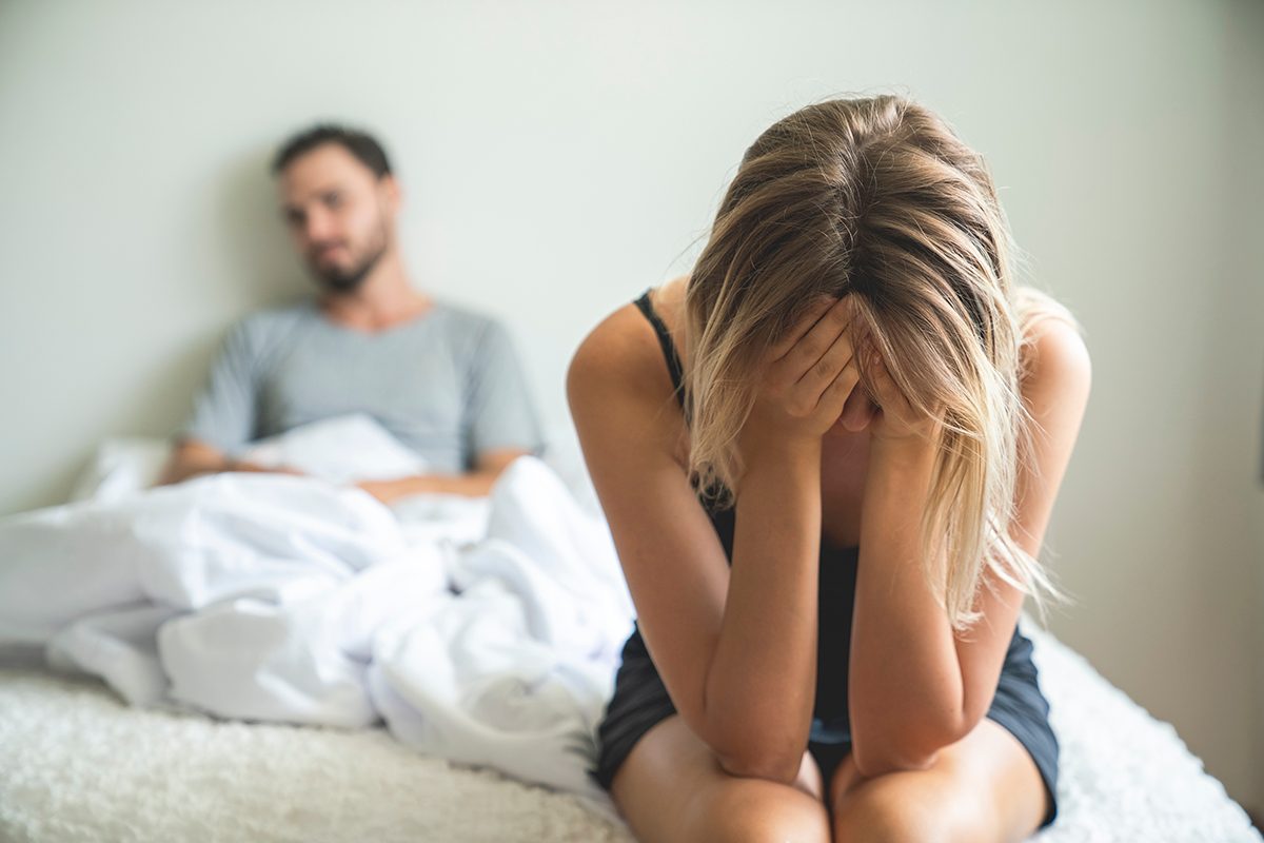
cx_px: 632
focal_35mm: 65
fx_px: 2282
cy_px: 422
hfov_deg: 31.0
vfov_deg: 20.9
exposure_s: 1/125
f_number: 2.8
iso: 1250
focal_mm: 65
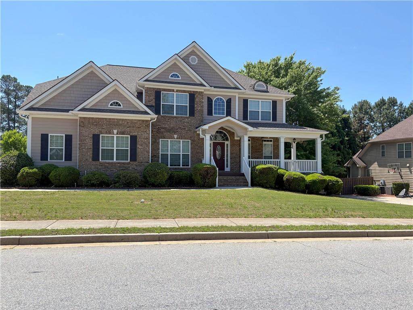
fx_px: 310
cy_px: 155
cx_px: 206
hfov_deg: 67.3
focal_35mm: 26
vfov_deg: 53.1
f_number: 1.6
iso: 50
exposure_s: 1/2639
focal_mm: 5.96
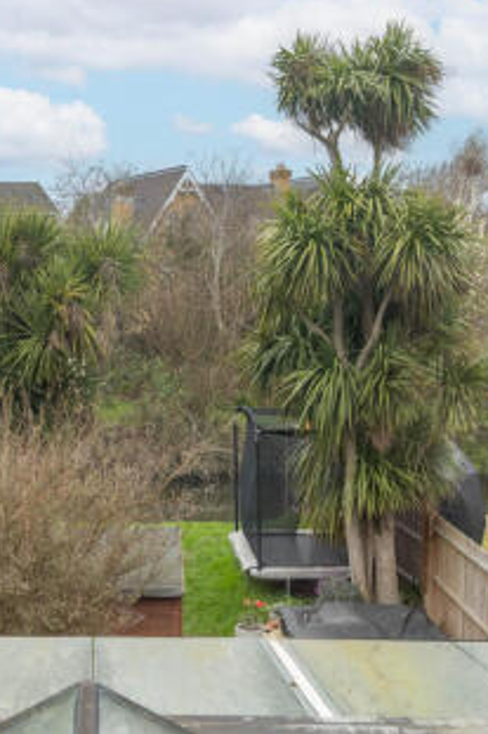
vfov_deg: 38.2
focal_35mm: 52
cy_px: 365
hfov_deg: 25.5
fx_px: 1058
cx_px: 101
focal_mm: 22.9
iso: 400
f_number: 6.4
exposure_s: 1/125
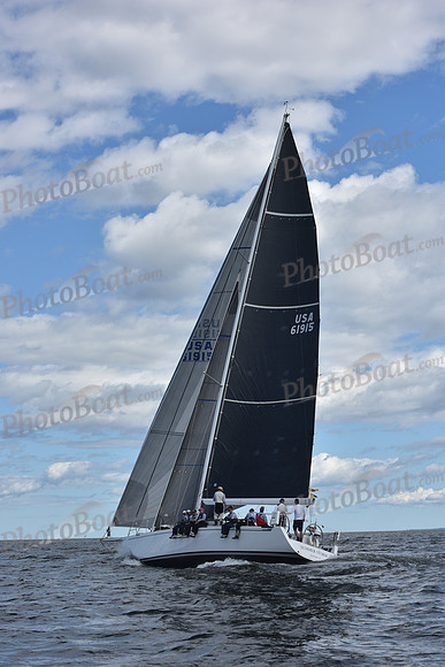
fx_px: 1297
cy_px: 334
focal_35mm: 70
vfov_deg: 28.8
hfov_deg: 19.5
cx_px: 222
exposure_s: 1/1000
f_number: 9
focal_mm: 70
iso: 250
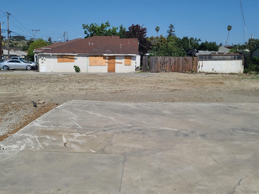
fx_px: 299
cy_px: 89
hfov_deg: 46.8
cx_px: 122
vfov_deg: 35.9
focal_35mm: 40
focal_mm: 7
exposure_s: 1/1700
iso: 16
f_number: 1.8
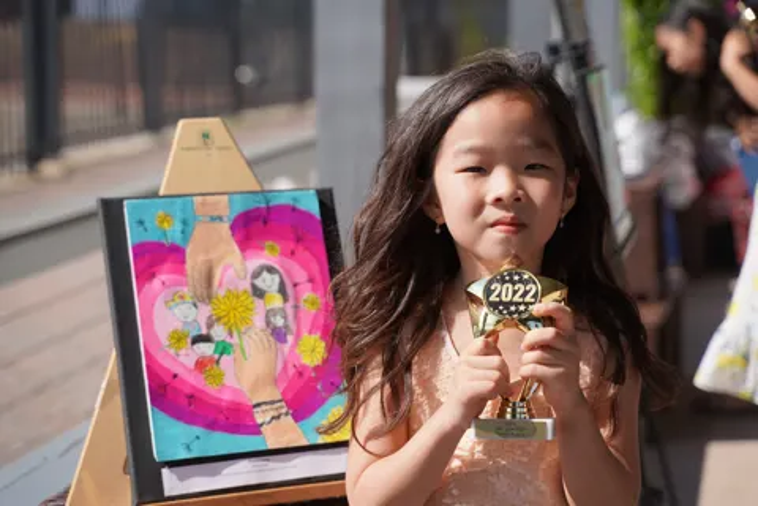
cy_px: 253
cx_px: 379
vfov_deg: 18.2
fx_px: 1579
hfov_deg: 27.0
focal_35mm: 75
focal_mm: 75
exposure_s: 1/1000
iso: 100
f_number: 4.5
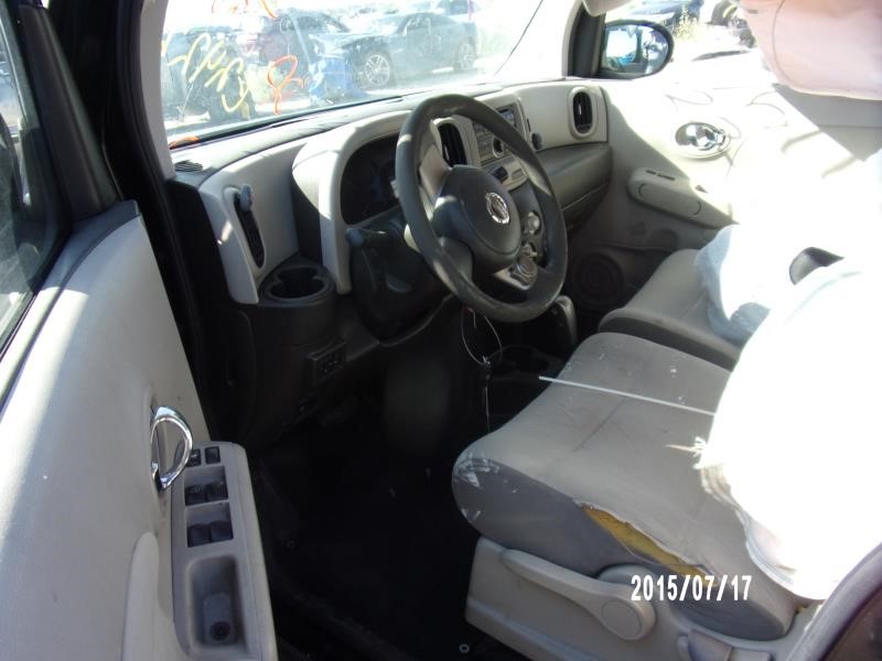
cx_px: 441
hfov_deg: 71.6
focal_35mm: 24
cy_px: 330
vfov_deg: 56.8
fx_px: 612
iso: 80
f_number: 3.3
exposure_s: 1/140
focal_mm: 4.3
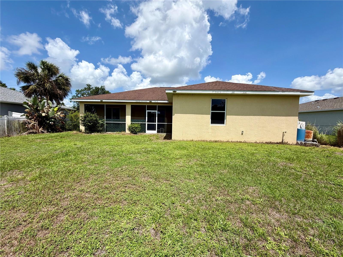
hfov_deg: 102.1
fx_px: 139
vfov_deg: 85.7
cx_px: 172
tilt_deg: -2.7
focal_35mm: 14
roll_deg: -0.2
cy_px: 128
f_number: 2.2
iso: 20
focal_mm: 2.22
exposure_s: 1/1087
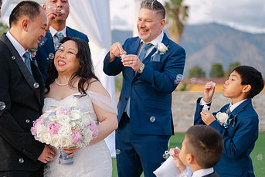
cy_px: 92
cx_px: 109
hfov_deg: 22.8
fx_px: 655
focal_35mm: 89
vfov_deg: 15.4
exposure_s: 1/125
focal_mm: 50
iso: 400
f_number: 1.8
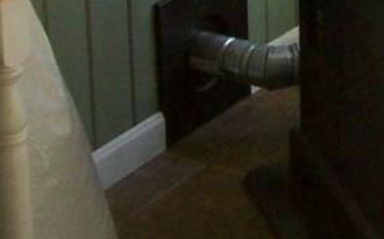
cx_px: 501
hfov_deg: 14.3
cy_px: -251
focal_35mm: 140
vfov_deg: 8.8
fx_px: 1464
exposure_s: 1/155
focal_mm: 6
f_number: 2.7
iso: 200
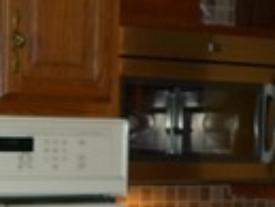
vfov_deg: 12.4
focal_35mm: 119
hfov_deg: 16.1
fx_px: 946
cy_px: 186
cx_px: -21
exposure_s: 1/30
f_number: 2
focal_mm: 5.1
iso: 100
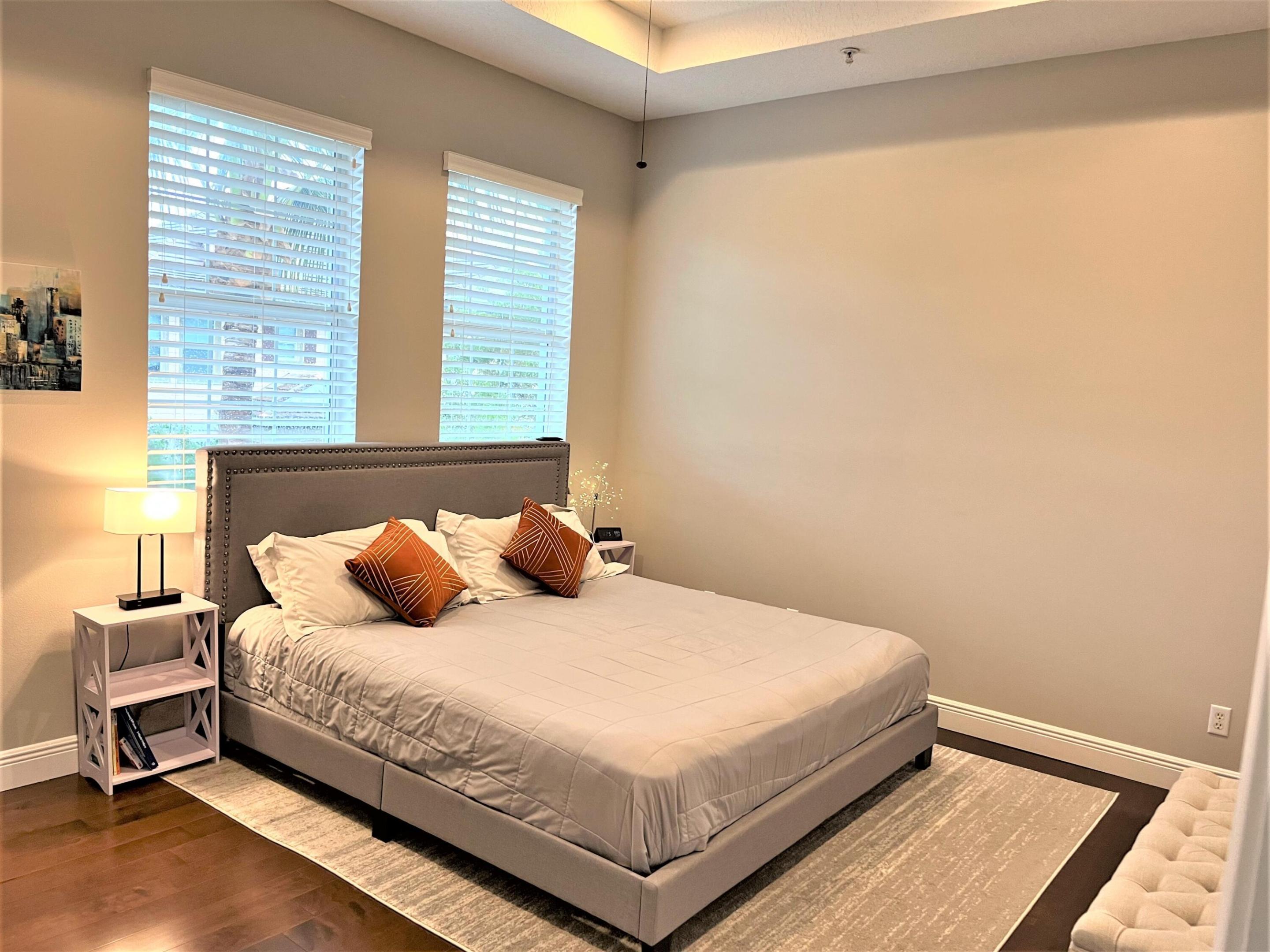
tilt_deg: -6.1
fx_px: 954
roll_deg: -2.7
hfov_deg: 67.3
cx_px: 635
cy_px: 476
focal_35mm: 26
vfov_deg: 53.1
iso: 100
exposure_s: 1/60
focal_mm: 5.1
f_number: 1.6
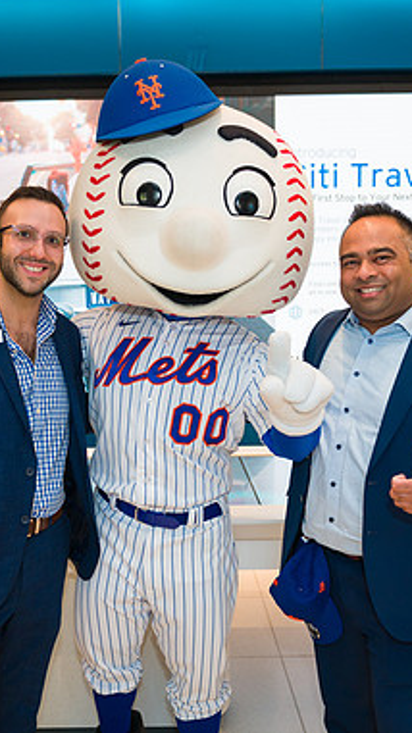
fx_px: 836
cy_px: 364
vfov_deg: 47.4
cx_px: 150
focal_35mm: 43
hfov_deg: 27.6
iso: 500
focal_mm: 27
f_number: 4
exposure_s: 1/200
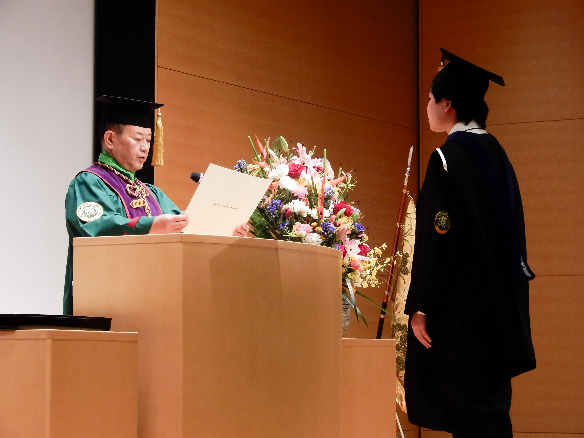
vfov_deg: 14.1
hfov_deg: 18.7
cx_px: 292
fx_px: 1771
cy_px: 219
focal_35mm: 105
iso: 400
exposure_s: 1/60
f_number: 5
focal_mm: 18.7
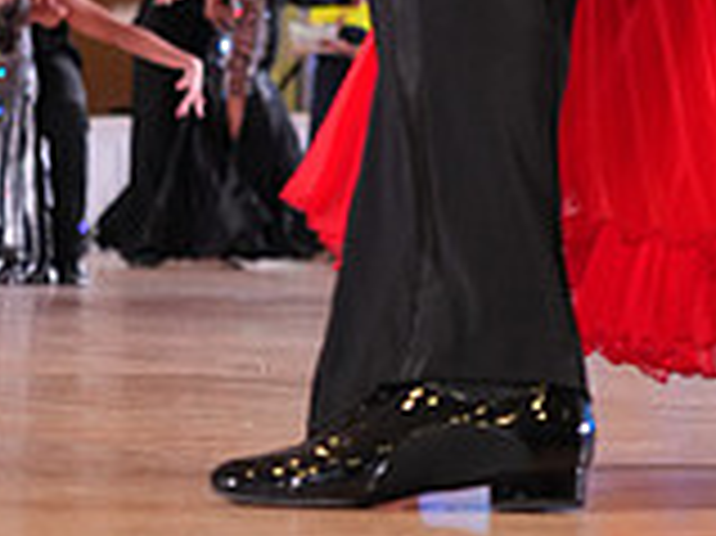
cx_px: 619
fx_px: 4423
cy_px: -477
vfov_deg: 6.7
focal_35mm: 214
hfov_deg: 9.2
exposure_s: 1/320
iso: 2000
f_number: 4
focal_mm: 61
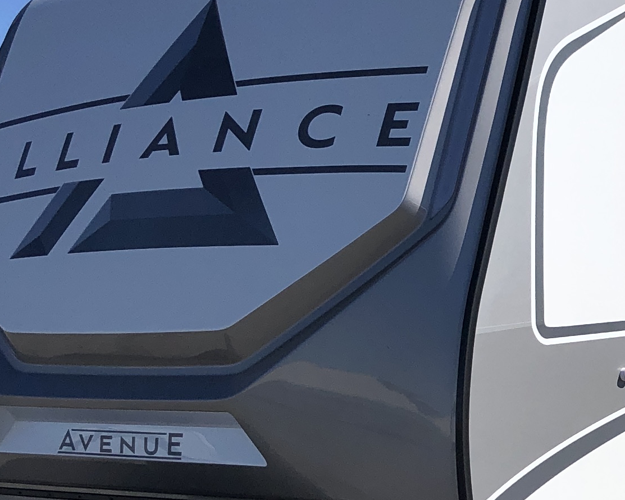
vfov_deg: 15.5
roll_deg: +0.7
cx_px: 742
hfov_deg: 18.4
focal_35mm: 99
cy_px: 380
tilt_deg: -2.1
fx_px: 1831
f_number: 1.8
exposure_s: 1/3003
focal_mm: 3.99
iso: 20
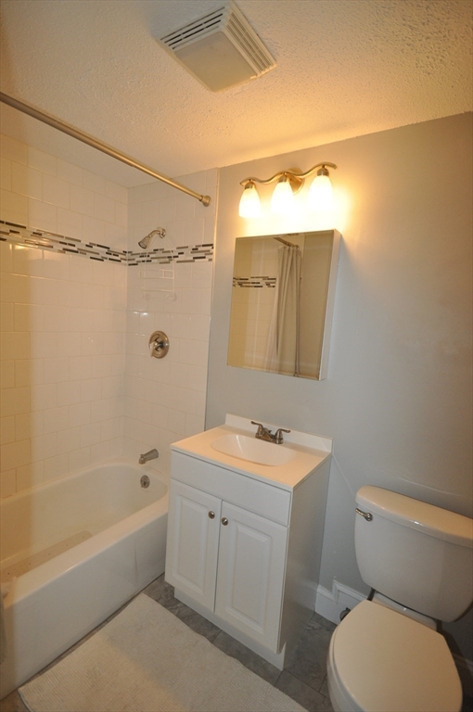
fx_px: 341
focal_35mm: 17
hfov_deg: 69.5
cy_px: 356
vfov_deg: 92.5
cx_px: 236
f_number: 4.2
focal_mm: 11.5
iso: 720
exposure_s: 1/60
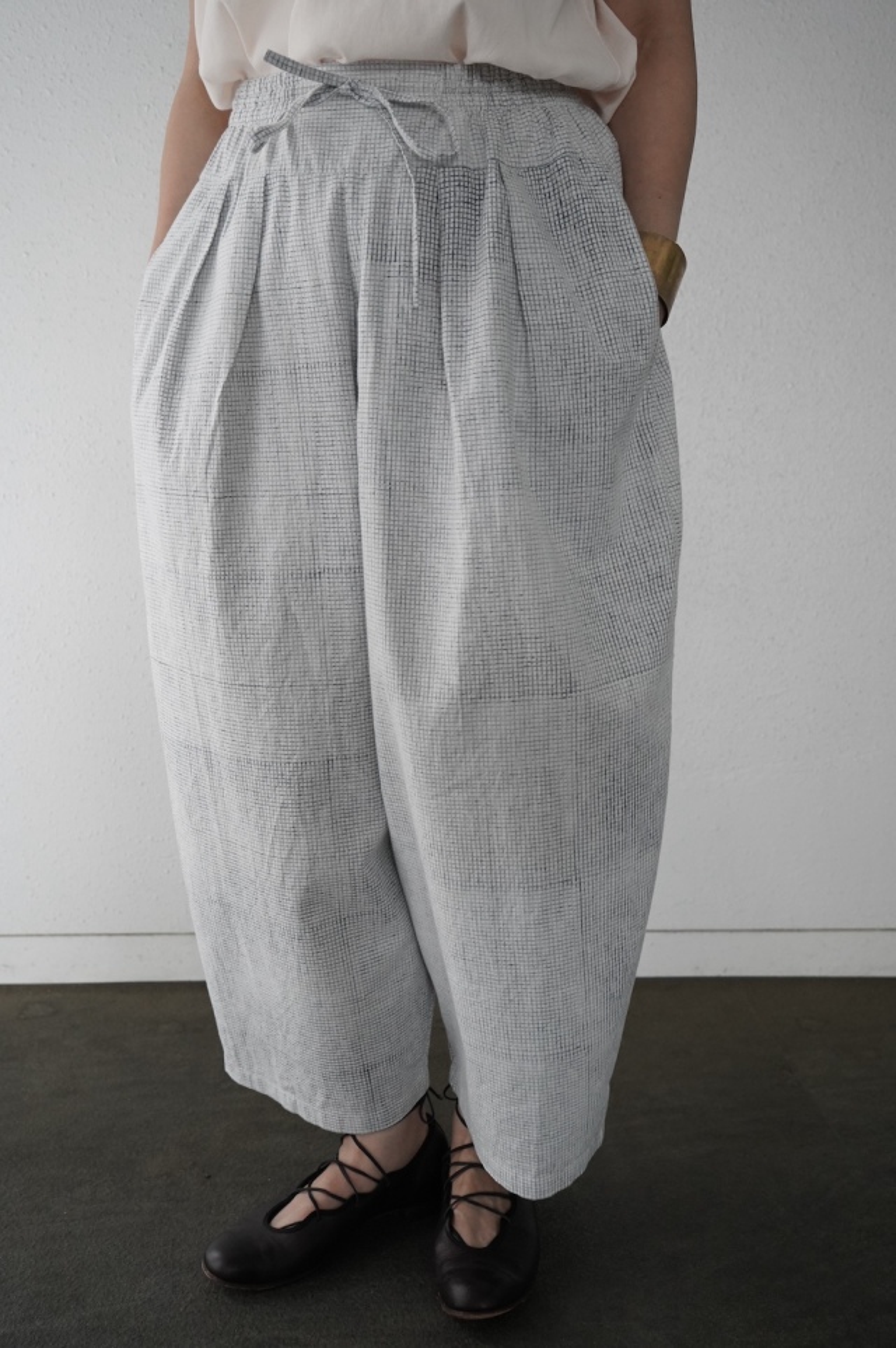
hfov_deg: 41.1
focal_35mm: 32
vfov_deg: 58.8
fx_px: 1196
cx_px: 448
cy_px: 674
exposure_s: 1/200
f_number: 6.3
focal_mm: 32
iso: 3200
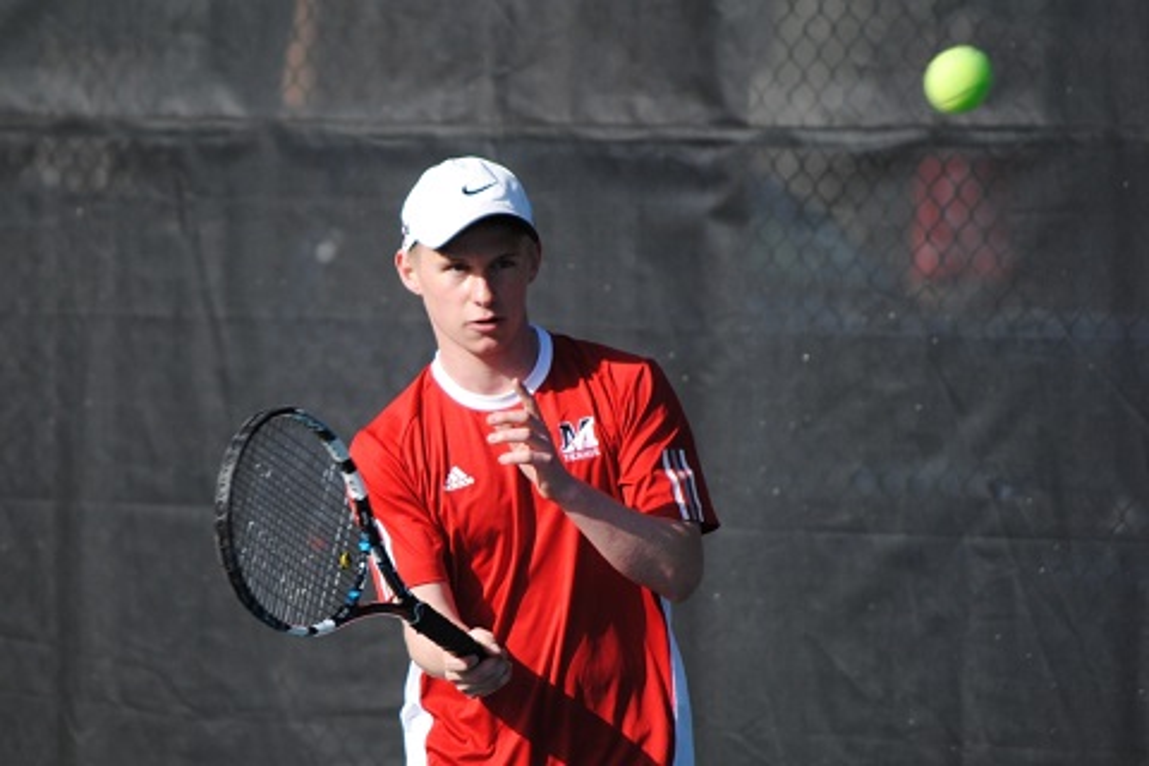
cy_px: 383
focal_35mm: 300
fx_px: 9574
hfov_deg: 6.9
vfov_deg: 4.6
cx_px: 574
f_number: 5.6
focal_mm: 200
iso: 200
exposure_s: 1/640
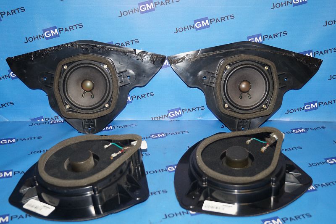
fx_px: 392
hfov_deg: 46.4
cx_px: 168
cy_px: 112
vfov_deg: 31.9
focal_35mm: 42
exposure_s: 1/60
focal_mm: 28
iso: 800
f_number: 4.5
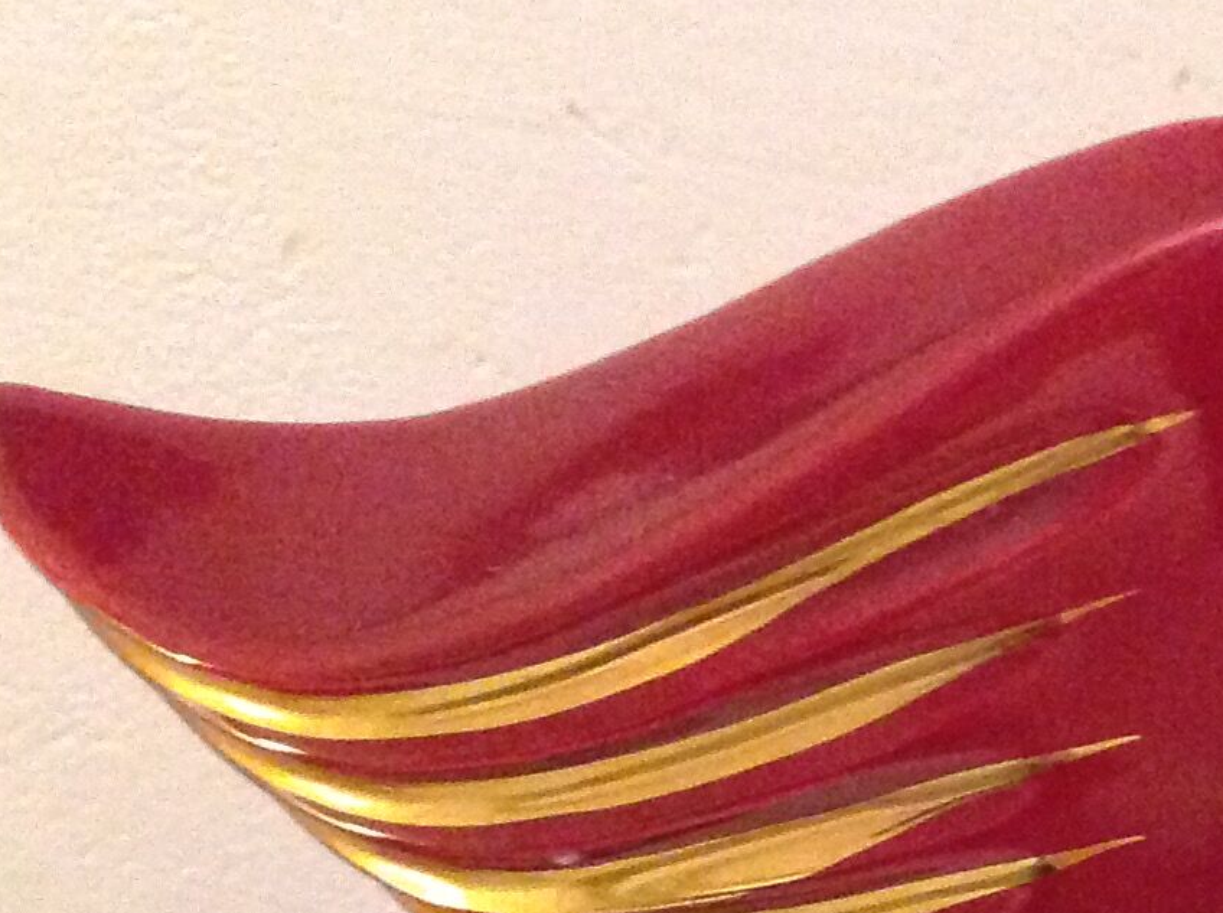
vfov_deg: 13.4
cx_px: 1493
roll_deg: +44.5
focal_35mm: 107
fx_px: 3774
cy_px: 1131
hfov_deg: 17.5
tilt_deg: -30.1
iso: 800
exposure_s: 1/15
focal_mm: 4.28
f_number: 2.4
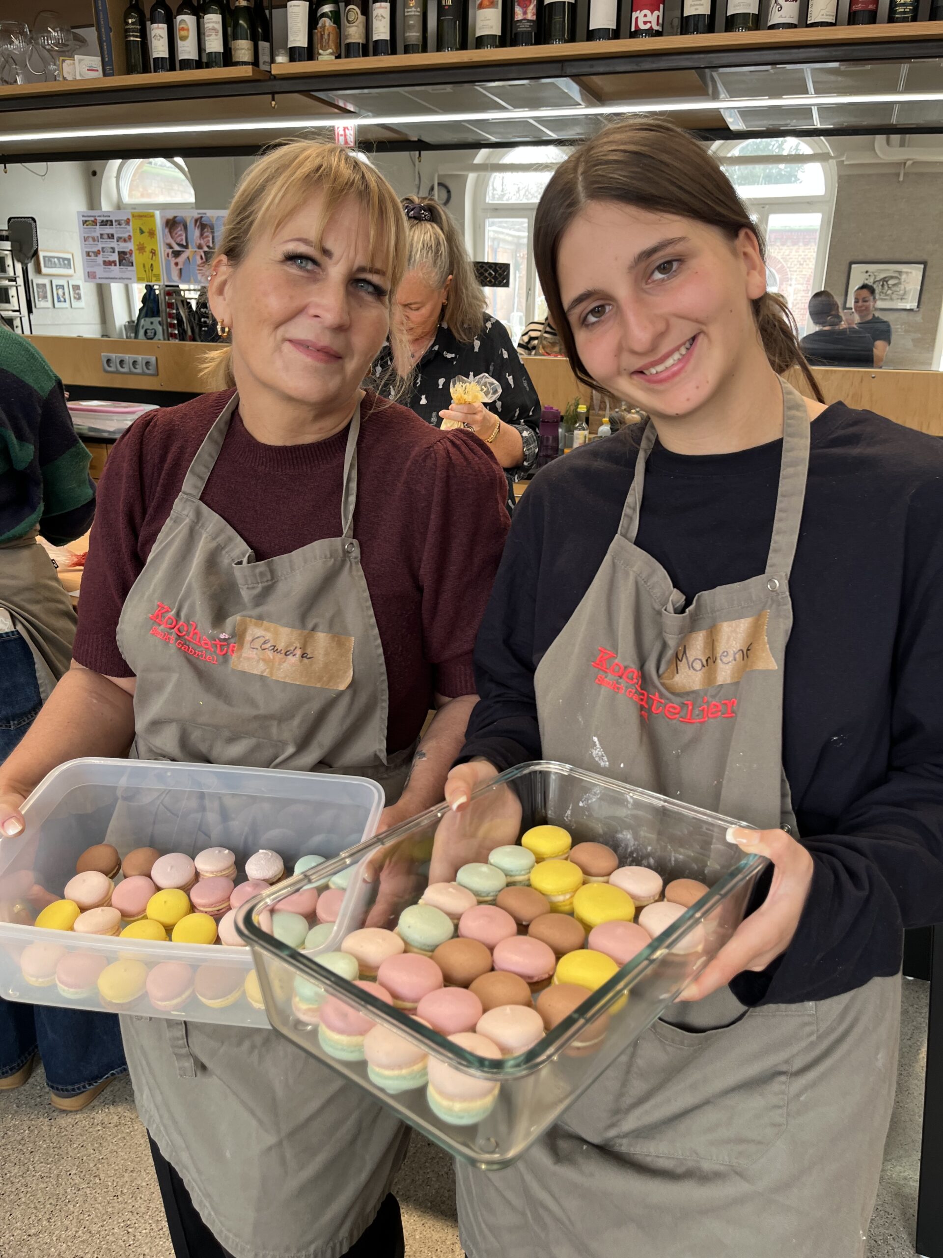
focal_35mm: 26
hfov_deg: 53.1
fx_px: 944
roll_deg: -0.6
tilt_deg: -17.1
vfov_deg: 67.3
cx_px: 472
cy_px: 629
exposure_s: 1/121
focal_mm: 5.1
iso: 80
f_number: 1.6
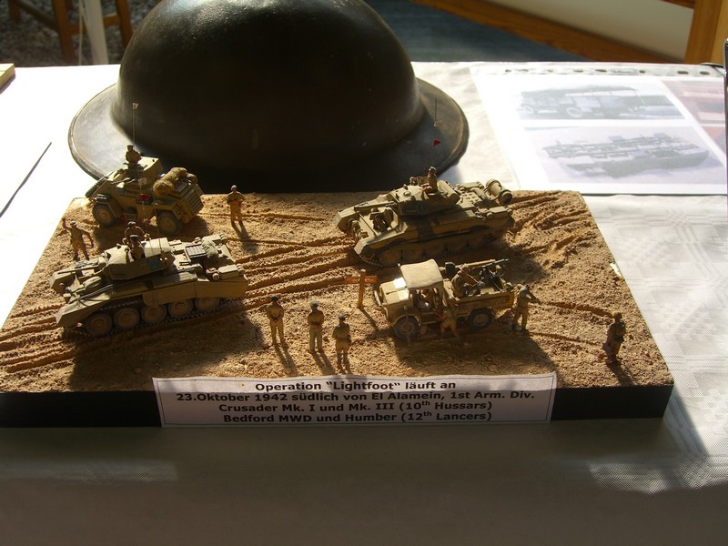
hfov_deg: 49.0
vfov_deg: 37.7
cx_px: 364
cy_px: 273
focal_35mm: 38
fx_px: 799
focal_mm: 7.9
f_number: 4
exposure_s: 1/200
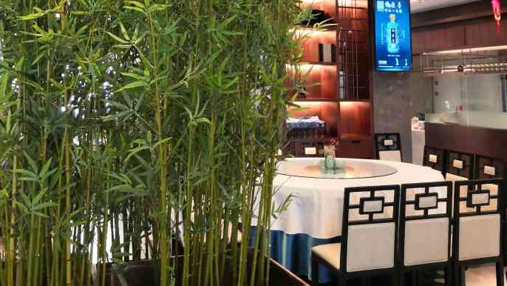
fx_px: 538
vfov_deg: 28.1
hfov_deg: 50.5
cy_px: 5
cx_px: 258
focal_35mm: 40
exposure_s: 1/33.3
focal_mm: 3.95
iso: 500
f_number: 1.8
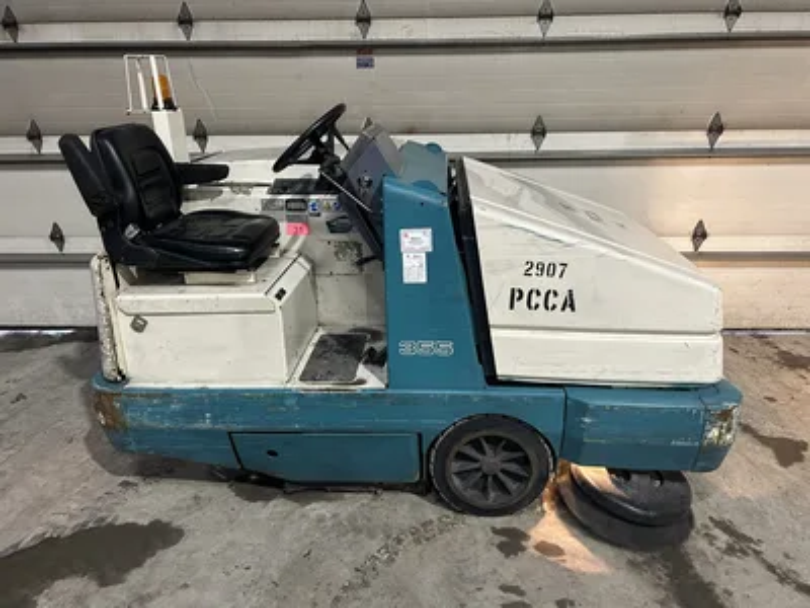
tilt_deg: -20.5
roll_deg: +1.3
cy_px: 304
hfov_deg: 67.3
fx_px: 608
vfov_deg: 53.1
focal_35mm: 26
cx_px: 405
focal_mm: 5.7
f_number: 1.5
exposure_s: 1/60
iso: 160
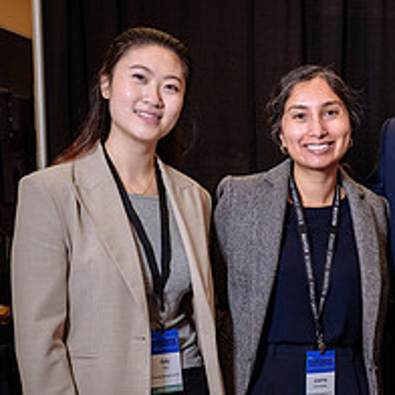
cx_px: 471
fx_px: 1239
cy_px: 366
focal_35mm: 96
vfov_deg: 17.8
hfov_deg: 17.3
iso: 500
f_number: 3.5
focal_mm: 32.5
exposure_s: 1/200
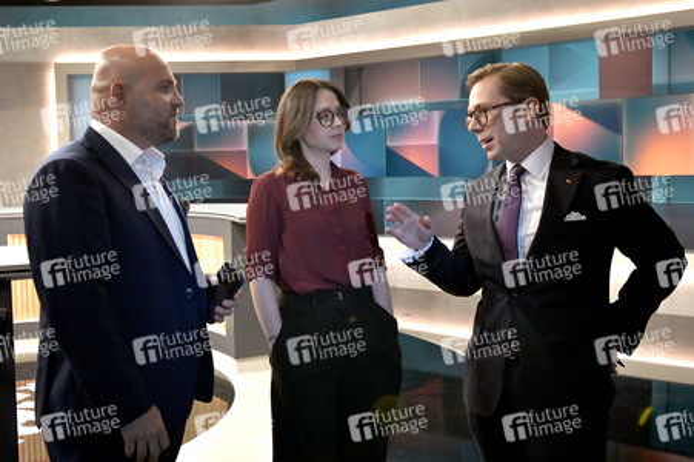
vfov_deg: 37.8
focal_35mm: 35
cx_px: 347
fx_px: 674
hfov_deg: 54.5
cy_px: 231
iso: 2500
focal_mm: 35
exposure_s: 1/200
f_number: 5.6
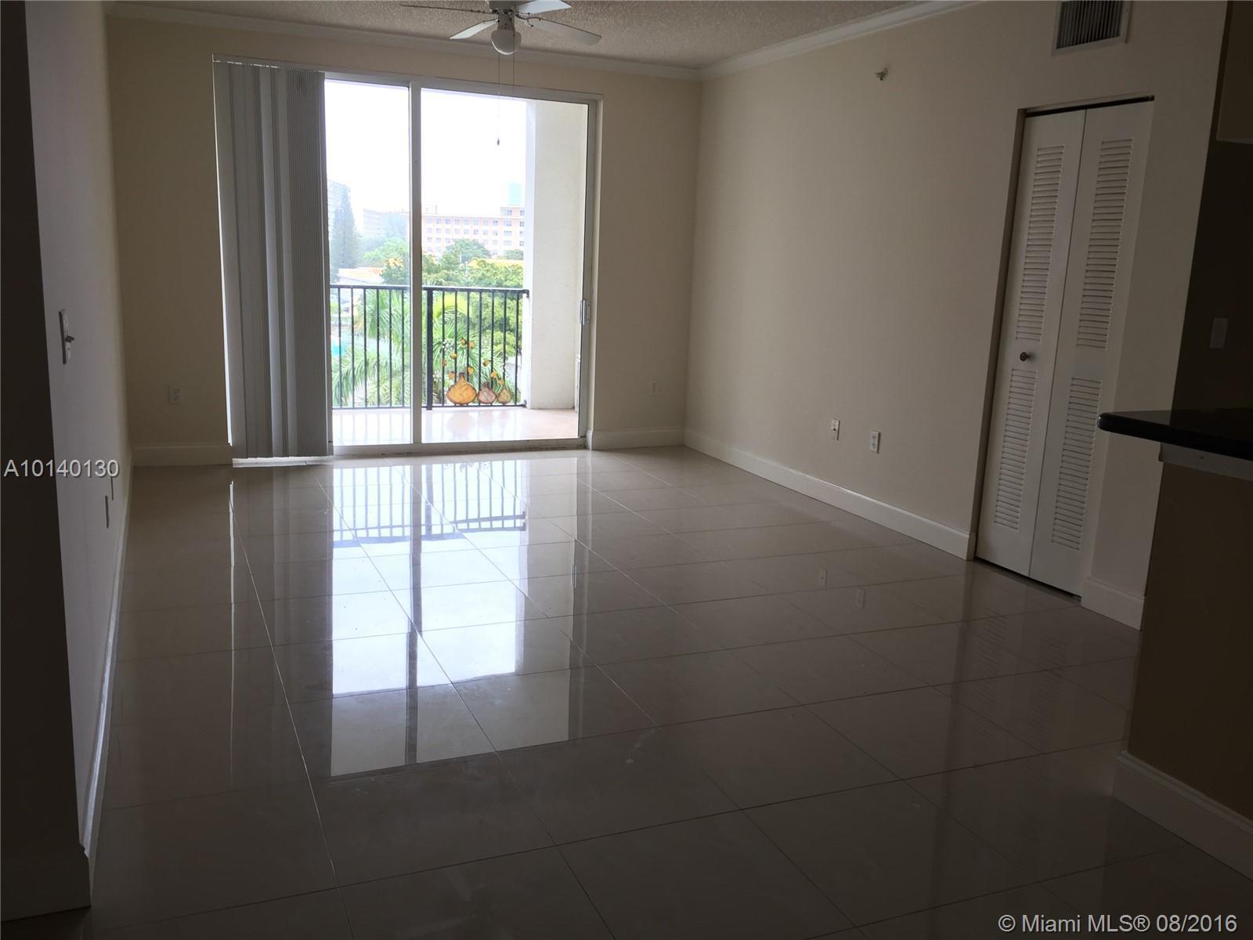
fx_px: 1050
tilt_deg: -11.9
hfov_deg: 61.7
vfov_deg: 48.2
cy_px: 470
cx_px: 626
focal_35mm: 29
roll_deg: -1.7
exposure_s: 1/30
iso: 32
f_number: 2.2
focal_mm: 4.15
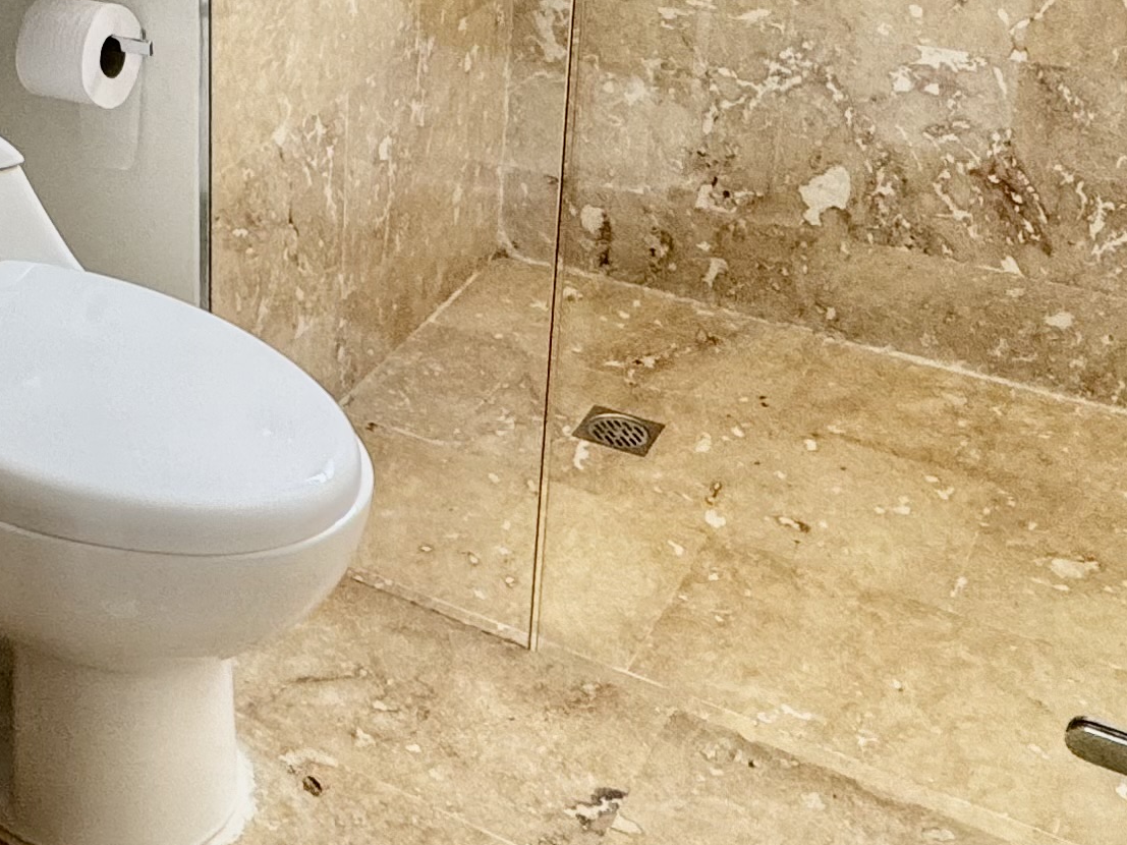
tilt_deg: -17.3
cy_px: 21
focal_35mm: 51
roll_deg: +1.8
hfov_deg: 34.3
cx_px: 9
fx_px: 1660
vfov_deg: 27.1
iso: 125
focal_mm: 2.22
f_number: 2.2
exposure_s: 1/99
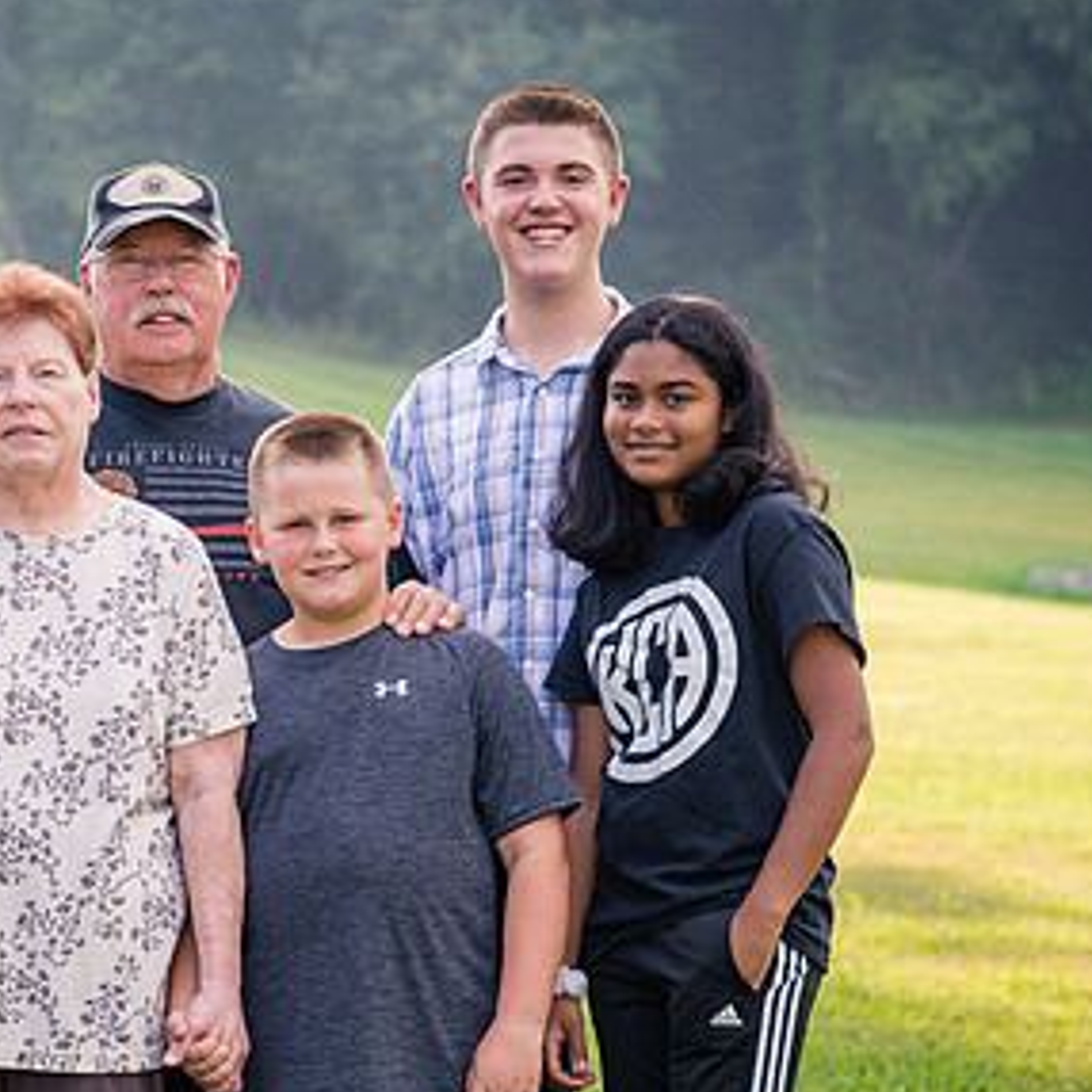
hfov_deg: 11.4
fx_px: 5461
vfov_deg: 11.4
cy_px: 623
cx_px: 167
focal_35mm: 153
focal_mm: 85
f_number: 4.5
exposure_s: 1/400
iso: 400
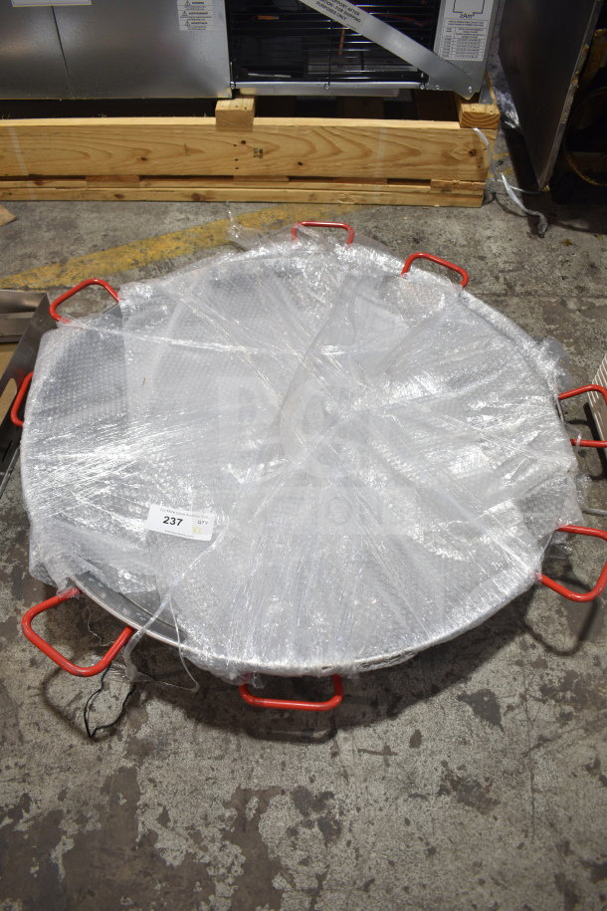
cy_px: 456
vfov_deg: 67.4
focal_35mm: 27
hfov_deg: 47.9
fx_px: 683
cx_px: 304
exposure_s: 1/50
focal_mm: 18
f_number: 3.5
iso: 200
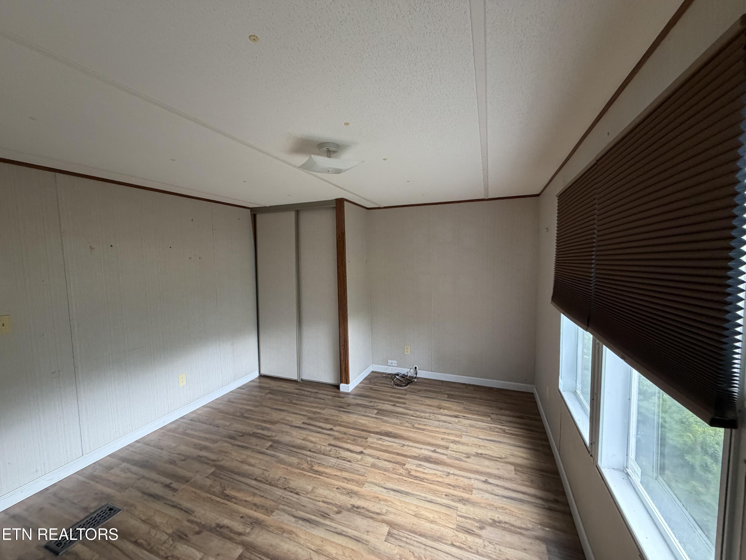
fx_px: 302
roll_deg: +1.4
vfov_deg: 85.7
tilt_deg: -5.1
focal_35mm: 14
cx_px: 373
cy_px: 280
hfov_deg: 102.1
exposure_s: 1/91
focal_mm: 2.22
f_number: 2.2
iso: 320
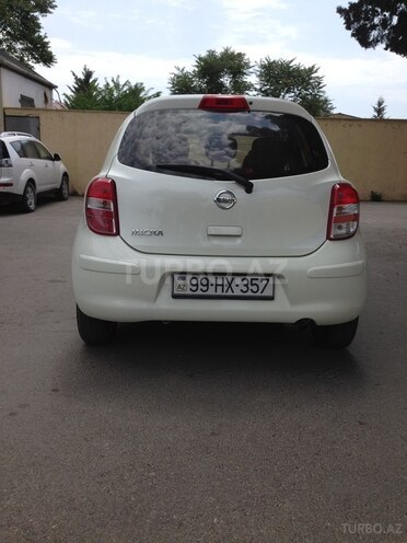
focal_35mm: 33
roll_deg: -2.4
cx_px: 204
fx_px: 517
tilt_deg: -10.0
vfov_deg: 55.4
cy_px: 272
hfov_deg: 42.9
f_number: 2.4
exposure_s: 1/1595
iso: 50
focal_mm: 4.12
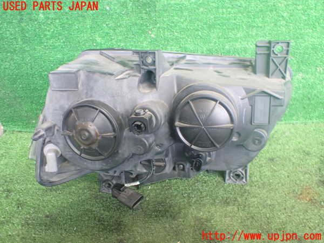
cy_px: 122
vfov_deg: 46.8
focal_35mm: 30
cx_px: 162
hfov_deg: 60.0
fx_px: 281
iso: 800
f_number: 2.3
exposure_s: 1/50
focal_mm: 5.4
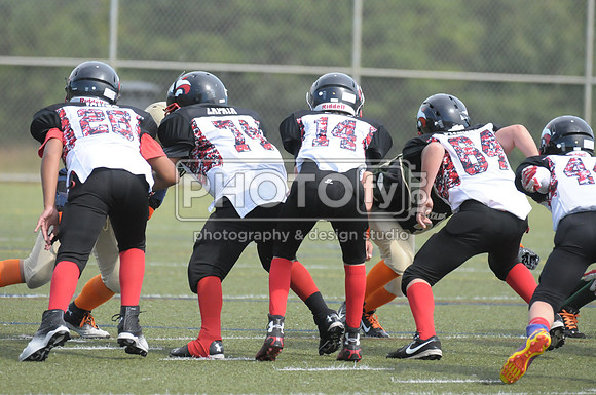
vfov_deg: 3.2
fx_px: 7192
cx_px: 298
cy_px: 198
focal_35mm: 435
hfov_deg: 4.7
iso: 1600
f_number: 4
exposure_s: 1/5000
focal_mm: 290
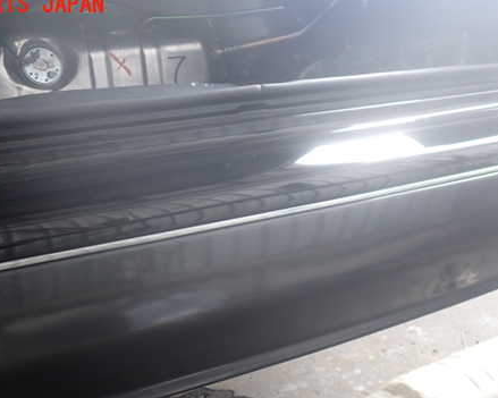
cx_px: 238
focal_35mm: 40
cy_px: 246
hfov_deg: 45.8
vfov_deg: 37.1
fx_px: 589
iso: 200
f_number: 2.3
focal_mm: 5.4
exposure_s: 1/80
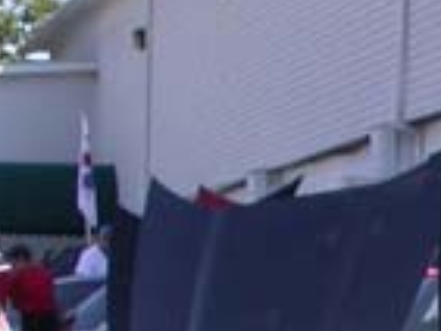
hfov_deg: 8.7
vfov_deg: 6.8
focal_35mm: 216
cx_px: 866
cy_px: 521
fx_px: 2754
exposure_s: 1/249
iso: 100
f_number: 6
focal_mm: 7.85
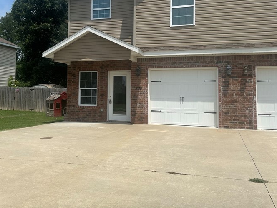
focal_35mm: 37
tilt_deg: +3.0
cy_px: 78
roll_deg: -1.1
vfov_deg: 38.4
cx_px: 109
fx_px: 296
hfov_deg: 49.8
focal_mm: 6.86
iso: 80
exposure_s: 1/7042
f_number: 1.78
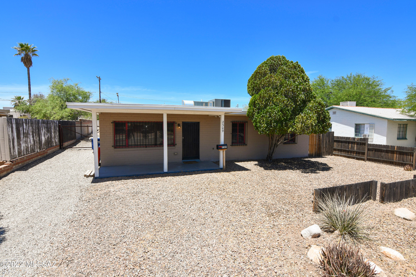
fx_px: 185
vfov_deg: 73.7
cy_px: 138
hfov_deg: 96.7
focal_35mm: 16
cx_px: 208
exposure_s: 1/320
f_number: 9
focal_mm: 11
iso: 100
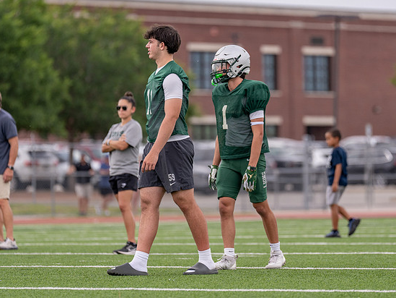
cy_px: 137
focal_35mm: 314
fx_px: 3593
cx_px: 224
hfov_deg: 6.3
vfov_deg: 4.7
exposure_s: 1/2500
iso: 250
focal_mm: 200
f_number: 2.8
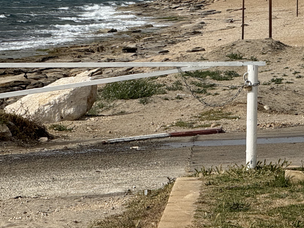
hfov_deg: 6.7
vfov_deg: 5.0
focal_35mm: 297
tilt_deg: -0.6
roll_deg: -0.3
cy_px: -4
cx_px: 163
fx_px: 2608
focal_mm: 15.66
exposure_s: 1/2212
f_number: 2.8
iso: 50
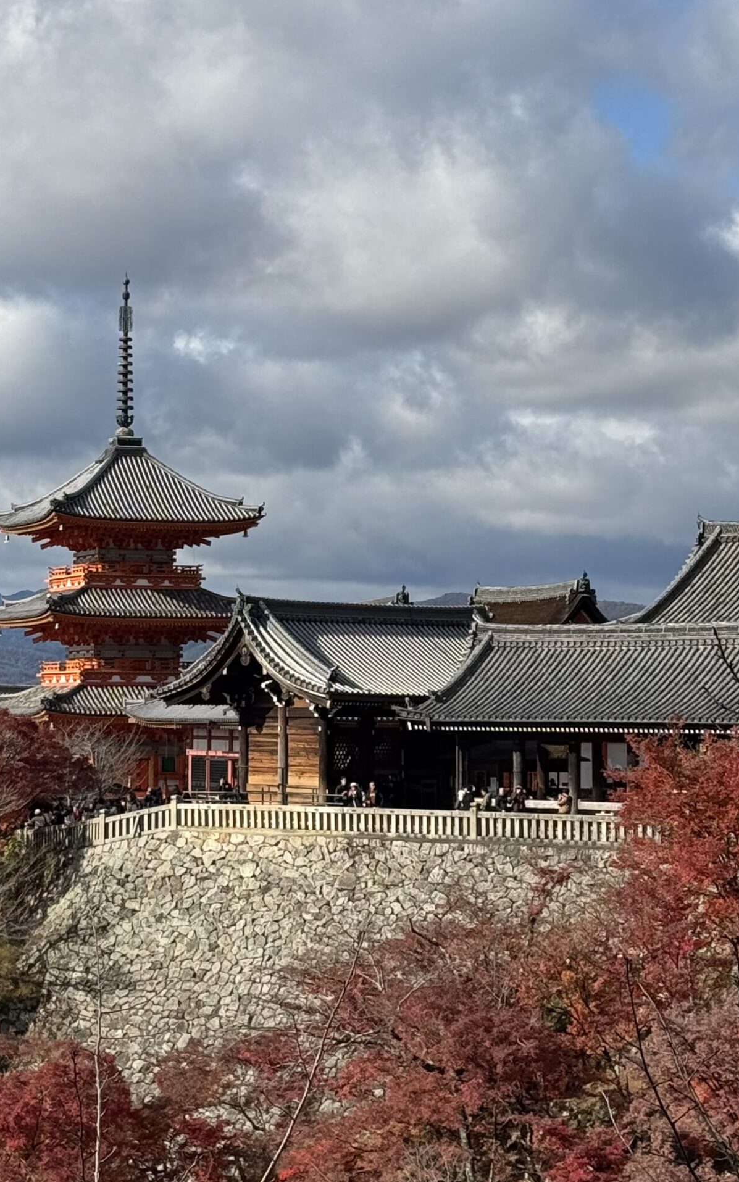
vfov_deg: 30.2
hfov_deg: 19.1
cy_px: 592
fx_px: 2191
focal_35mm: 68
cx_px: 223
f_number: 1.78
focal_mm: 6.76
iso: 64
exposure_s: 1/5376
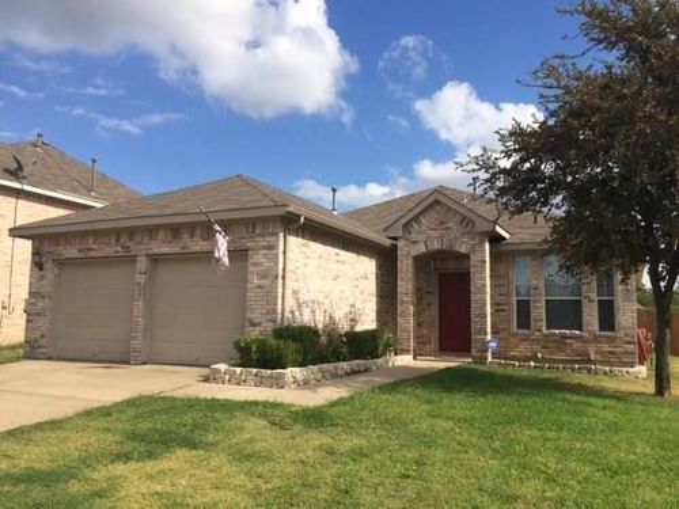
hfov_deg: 61.7
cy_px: 254
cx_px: 340
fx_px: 569
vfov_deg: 48.2
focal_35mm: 29
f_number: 2.2
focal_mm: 4.15
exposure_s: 1/2415
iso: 32
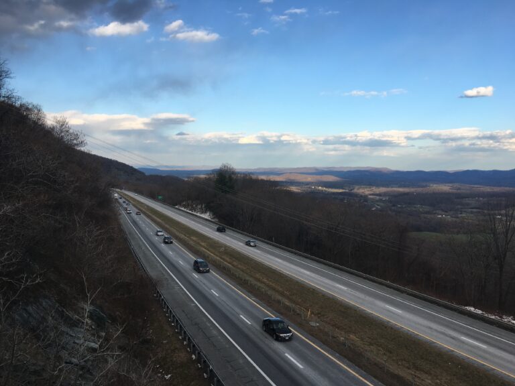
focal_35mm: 29
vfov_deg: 48.2
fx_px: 431
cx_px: 258
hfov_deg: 61.7
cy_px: 193
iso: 25
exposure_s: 1/630
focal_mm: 4.15
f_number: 2.2
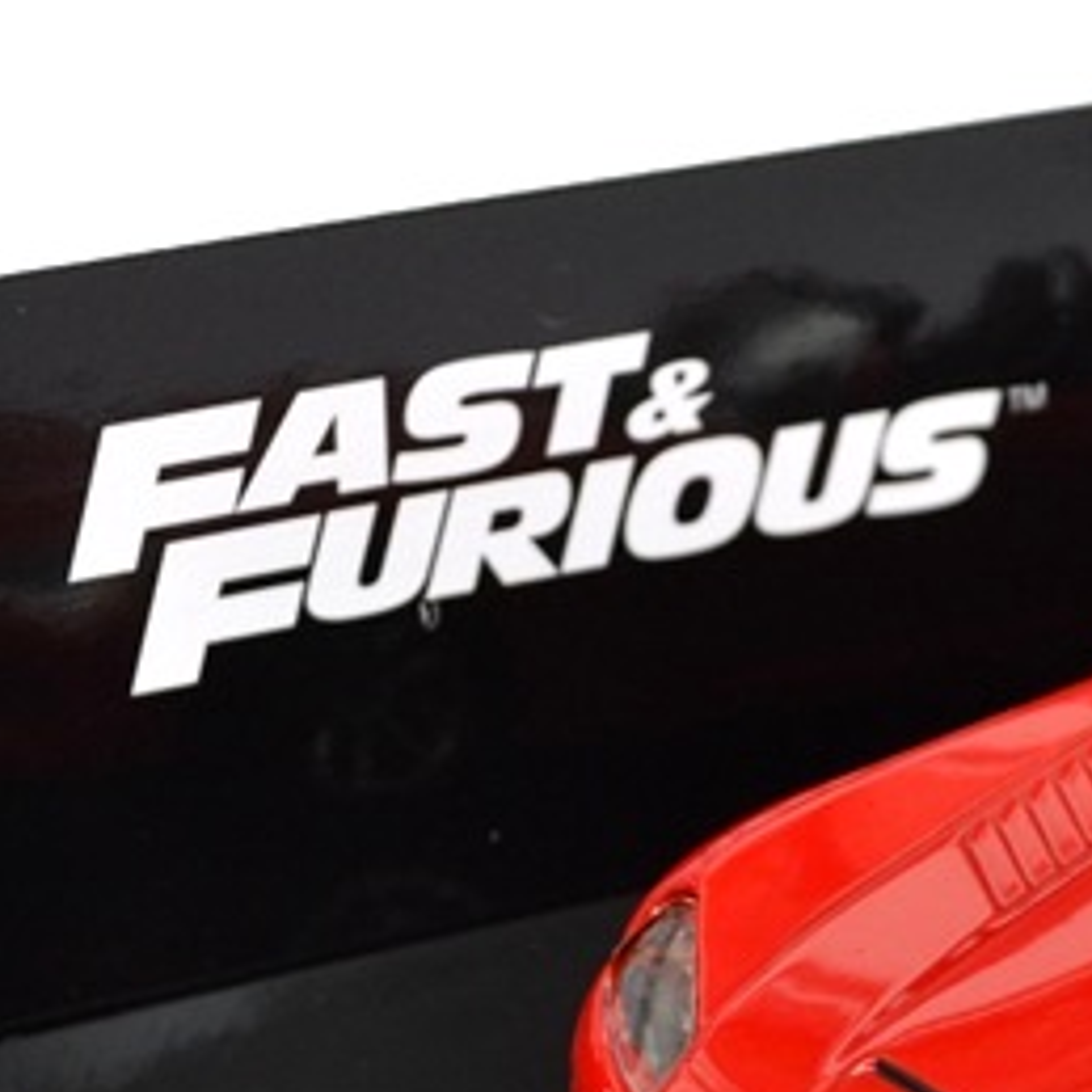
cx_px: 1263
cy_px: 1096
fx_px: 5496
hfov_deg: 11.2
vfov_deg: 11.2
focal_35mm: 154
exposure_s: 1/60
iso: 400
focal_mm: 34
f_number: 8
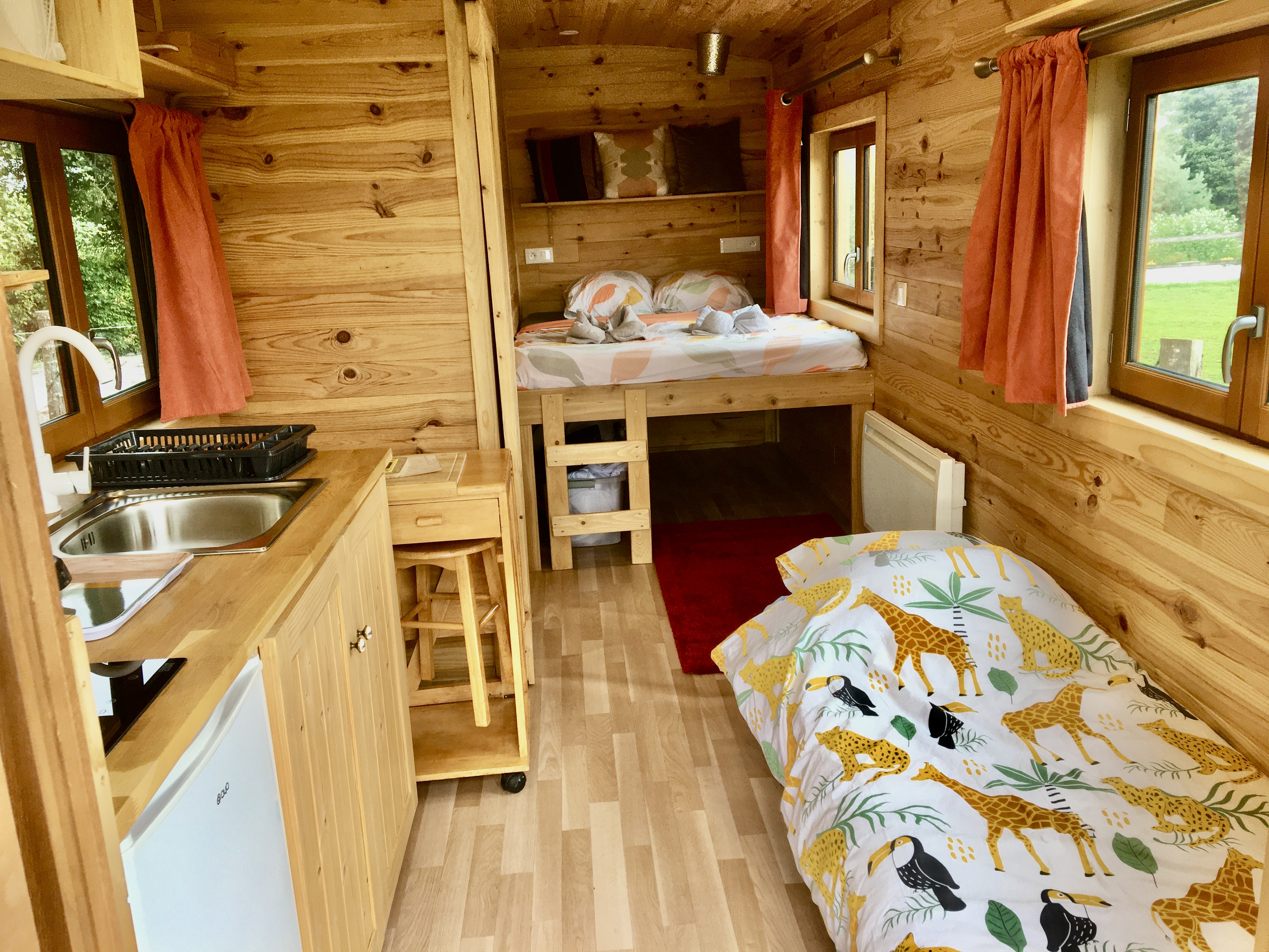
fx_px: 1063
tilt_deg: -12.2
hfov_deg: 61.7
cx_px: 634
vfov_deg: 48.2
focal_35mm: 29
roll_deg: +2.8
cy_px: 476
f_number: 2.2
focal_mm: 4.15
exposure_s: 1/100
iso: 32
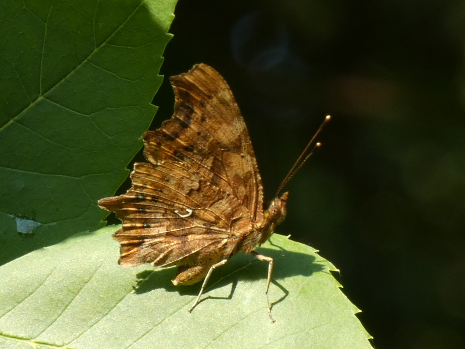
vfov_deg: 4.4
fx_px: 4554
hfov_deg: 5.8
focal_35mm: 339
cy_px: 174
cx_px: 232
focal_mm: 60.8
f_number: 5.6
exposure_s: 1/80
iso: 100
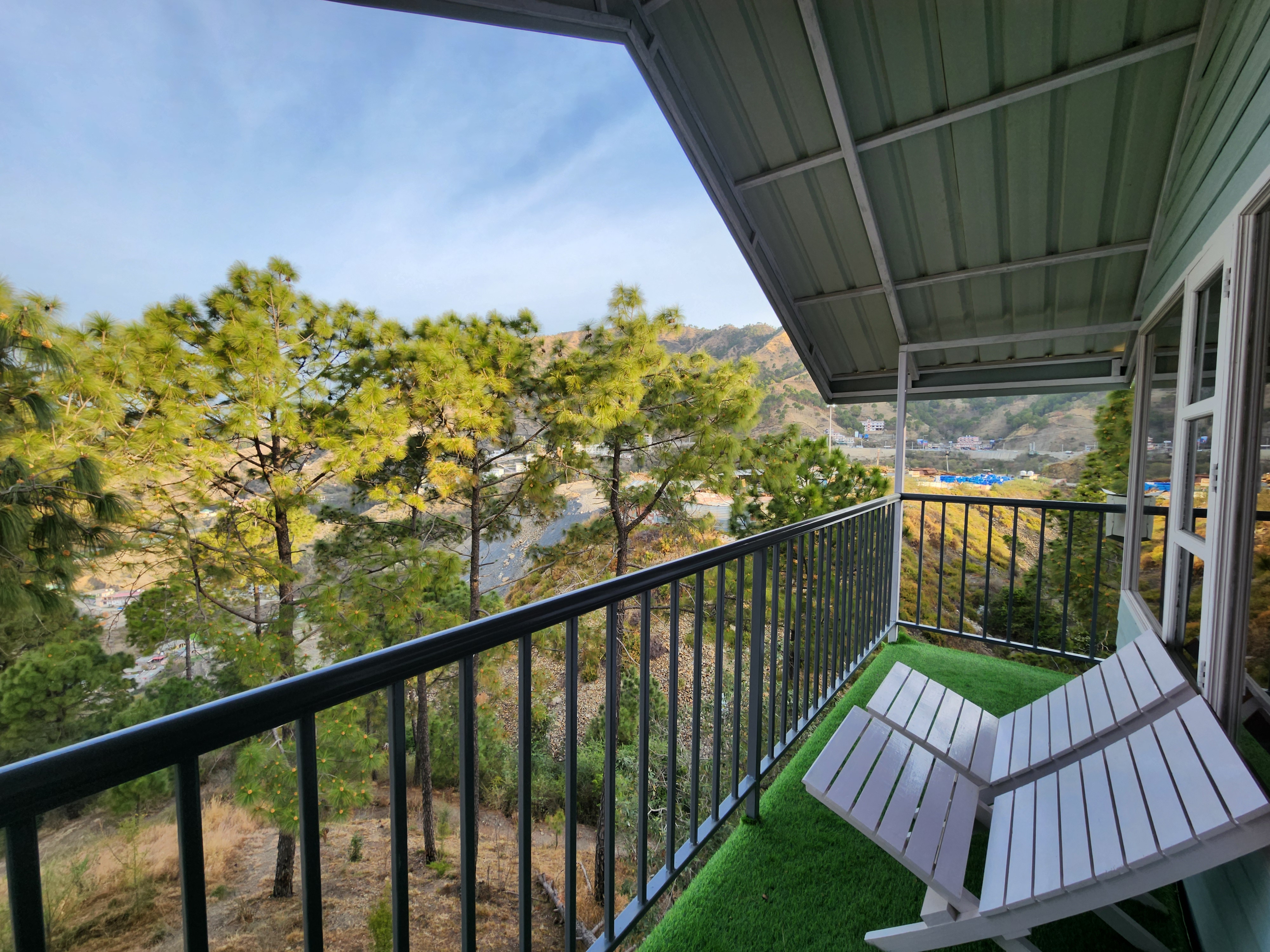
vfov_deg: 89.9
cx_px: 635
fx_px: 477
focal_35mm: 13
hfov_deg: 106.2
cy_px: 476
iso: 50
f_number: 2.2
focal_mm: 2.2
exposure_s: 1/353
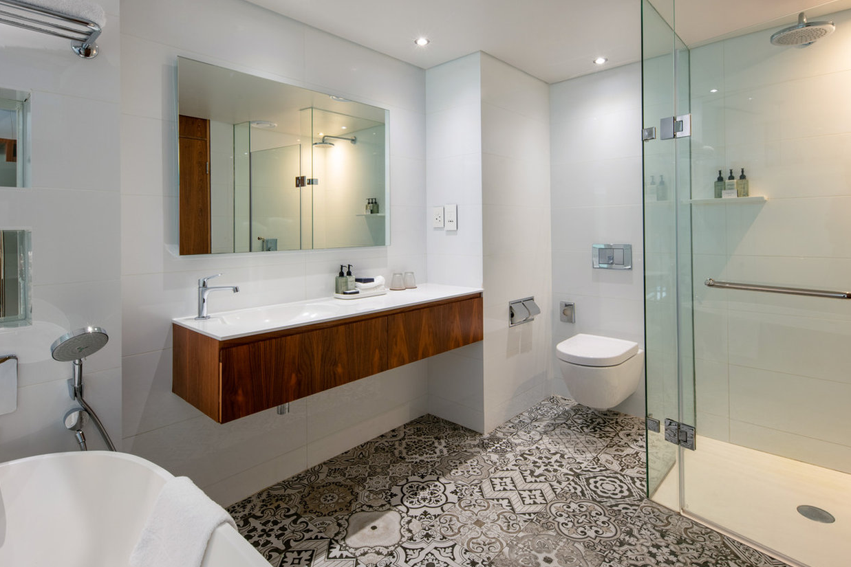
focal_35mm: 19
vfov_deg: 64.0
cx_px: 422
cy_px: 227
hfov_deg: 86.9
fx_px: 449
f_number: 16
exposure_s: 1/6
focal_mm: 13
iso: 200
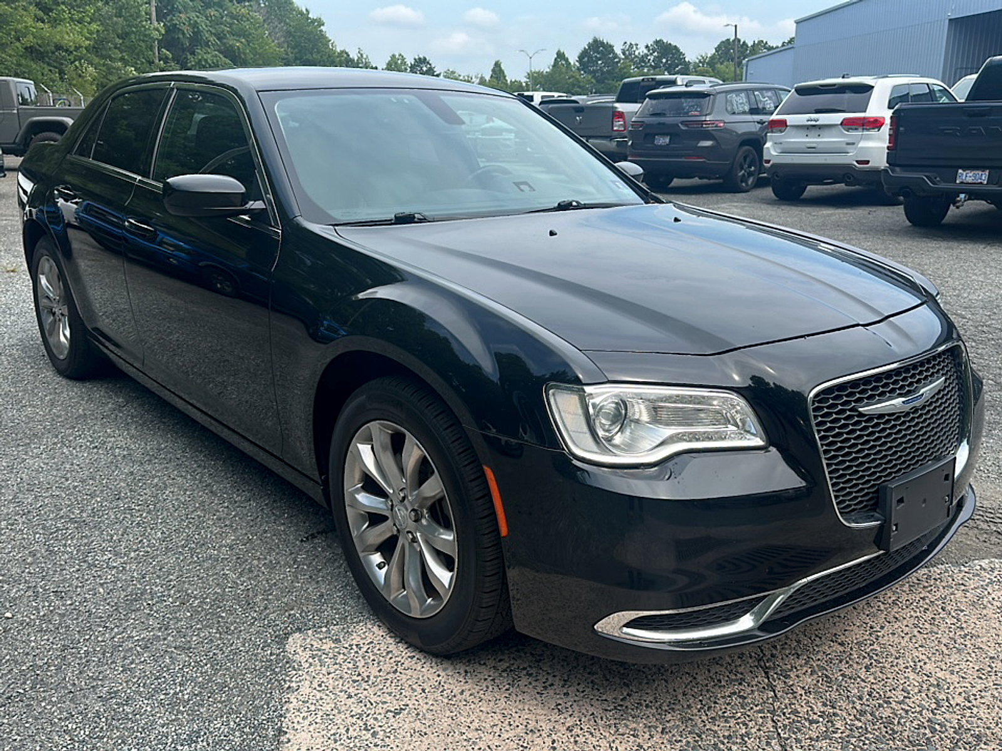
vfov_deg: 54.9
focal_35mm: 25
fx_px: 724
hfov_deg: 69.4
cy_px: 376
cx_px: 501
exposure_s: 1/1618
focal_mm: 6.86
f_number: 1.78
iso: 80
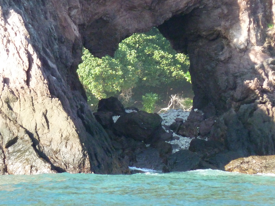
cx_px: 129
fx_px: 3947
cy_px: 87
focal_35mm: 497
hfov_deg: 4.0
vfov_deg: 3.0
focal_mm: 49.2
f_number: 4.9
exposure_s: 1/250
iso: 400
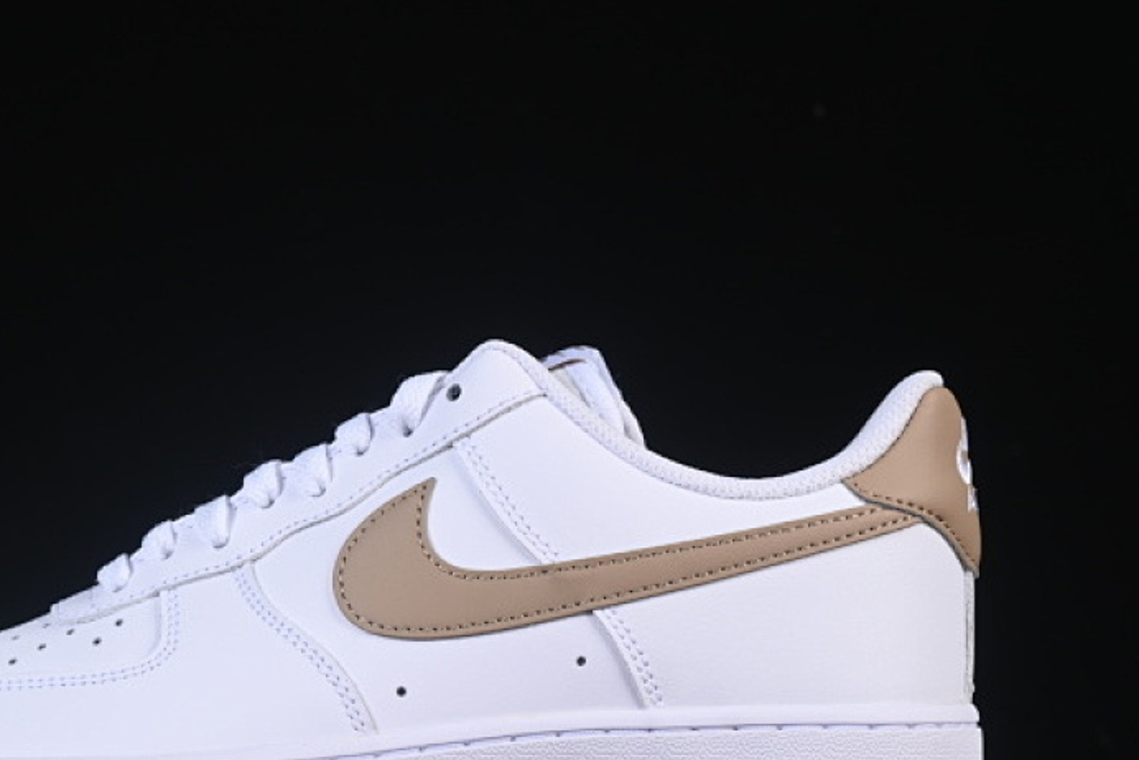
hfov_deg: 17.4
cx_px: 370
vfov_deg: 11.7
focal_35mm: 117
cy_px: 518
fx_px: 3703
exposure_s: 1/100
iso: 160
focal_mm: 50
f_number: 8
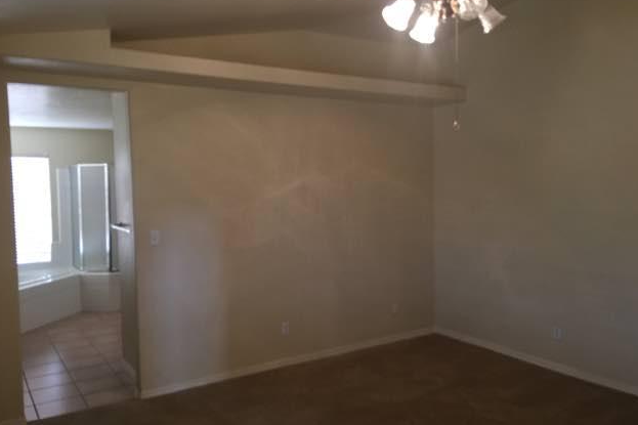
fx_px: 549
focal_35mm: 31
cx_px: 322
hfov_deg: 60.3
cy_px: 214
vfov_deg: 42.3
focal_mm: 4.15
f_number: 2.2
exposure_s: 1/15
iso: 80
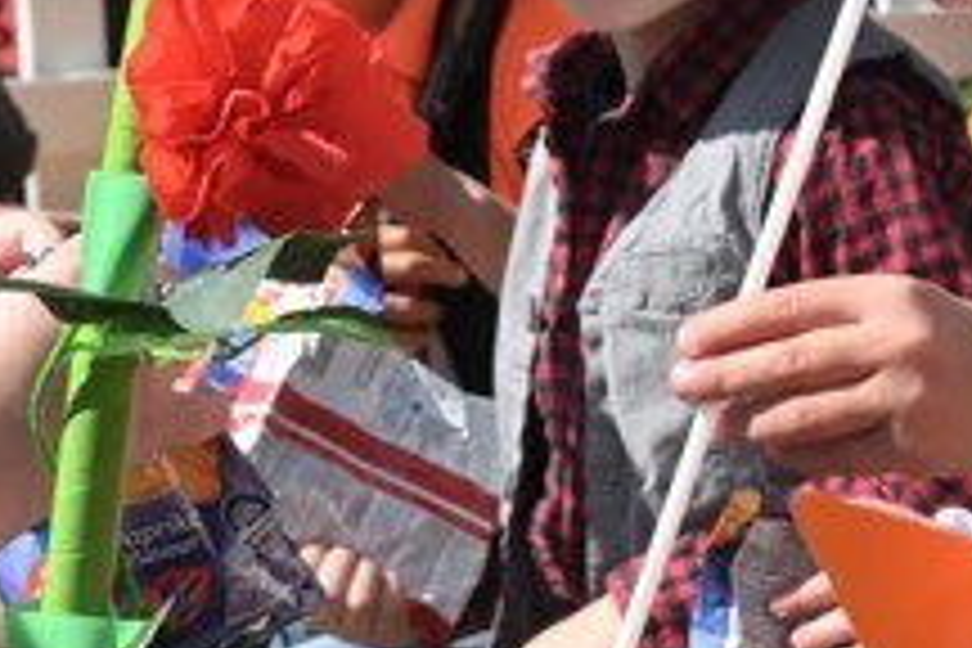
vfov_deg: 6.5
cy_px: -38
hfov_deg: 9.4
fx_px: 5697
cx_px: 1588
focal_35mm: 211
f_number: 7.1
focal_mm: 45
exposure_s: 1/400
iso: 100
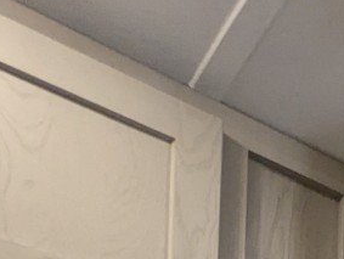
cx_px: 701
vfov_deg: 13.4
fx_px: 786
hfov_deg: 17.3
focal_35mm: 79
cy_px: 635
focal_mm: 2.35
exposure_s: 1/94
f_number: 2.2
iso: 318
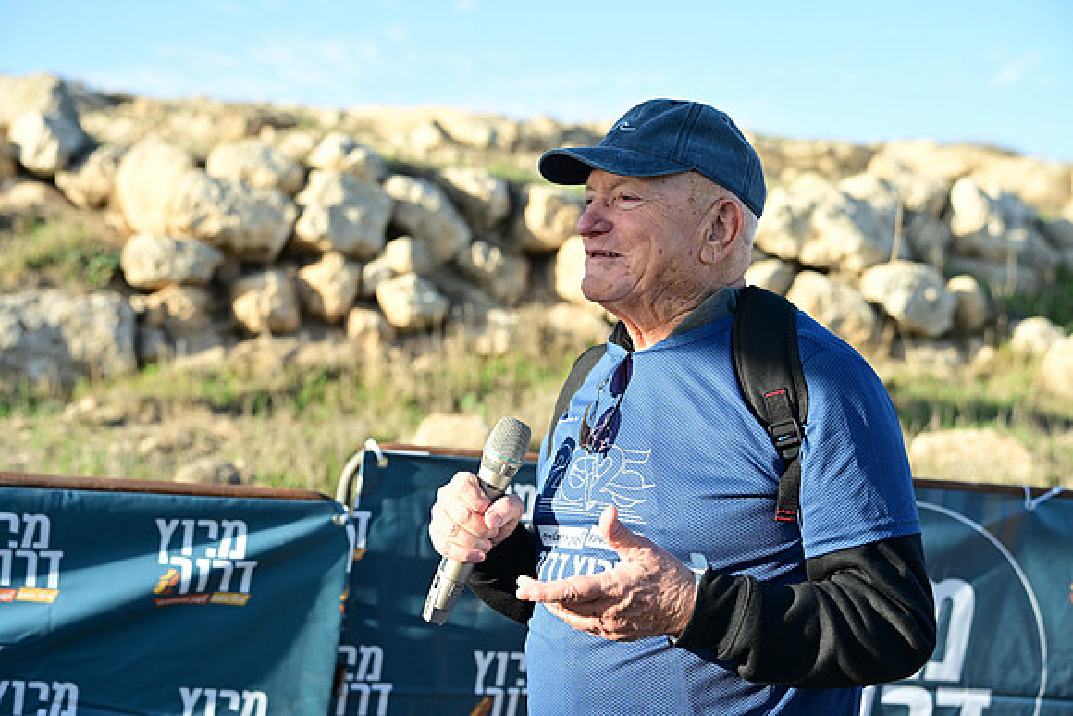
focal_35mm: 52
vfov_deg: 26.0
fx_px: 1550
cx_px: 536
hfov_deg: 38.2
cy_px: 358
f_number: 3.5
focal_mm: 52
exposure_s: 1/500
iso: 140
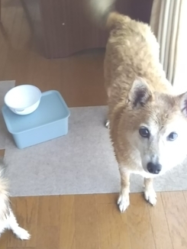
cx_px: 55
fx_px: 331
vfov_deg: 41.2
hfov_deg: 31.2
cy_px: 118
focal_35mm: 46
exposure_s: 1/30
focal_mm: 4
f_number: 2.2
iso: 320
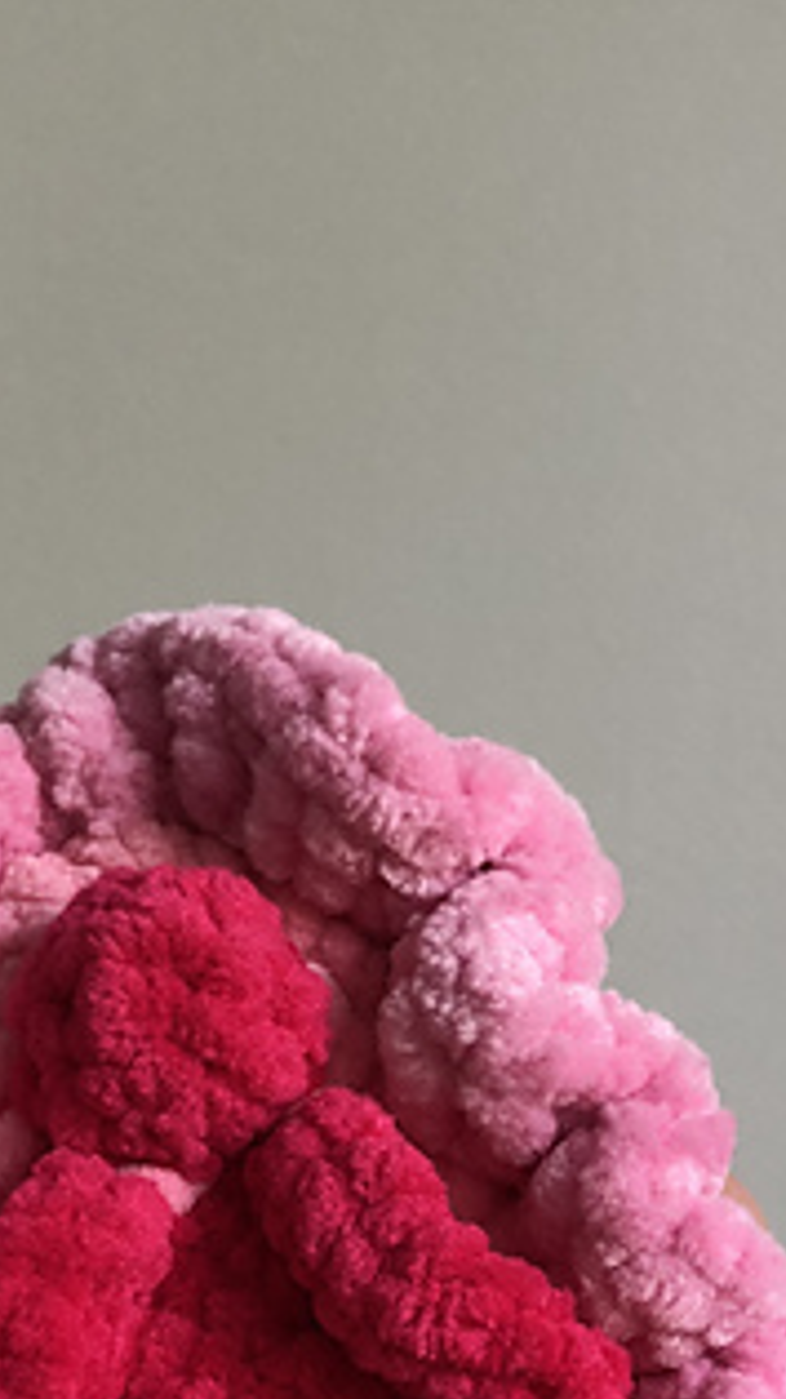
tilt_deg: -7.9
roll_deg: +2.6
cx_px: 329
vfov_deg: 32.6
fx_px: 2299
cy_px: 1181
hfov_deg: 19.4
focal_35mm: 62
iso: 40
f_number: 1.8
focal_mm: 3.99
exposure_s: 1/30
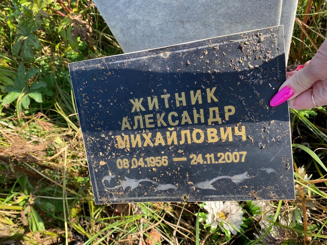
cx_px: 164
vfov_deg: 53.1
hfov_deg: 67.3
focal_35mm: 26
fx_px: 246
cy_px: 122
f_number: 1.8
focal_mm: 4.25
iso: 32
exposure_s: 1/508
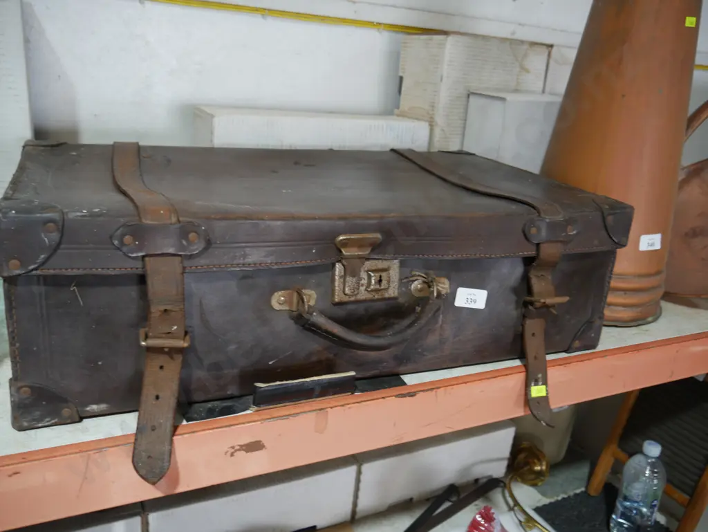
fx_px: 573
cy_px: 266
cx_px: 354
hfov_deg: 63.4
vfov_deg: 49.8
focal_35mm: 28
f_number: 3.5
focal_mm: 14
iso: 400
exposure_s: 1/60
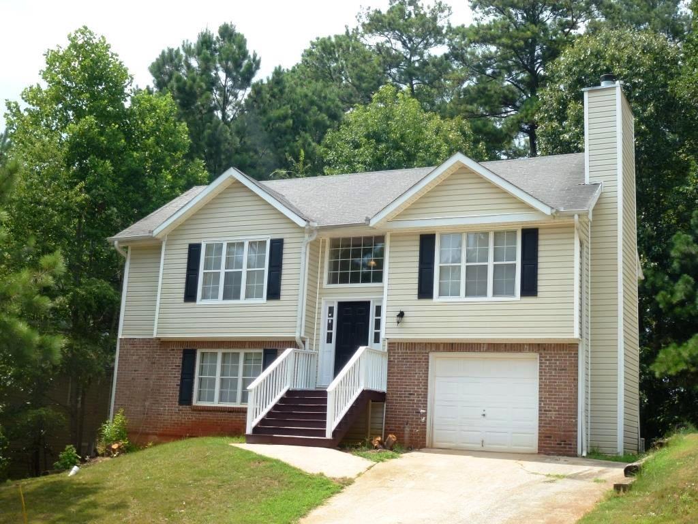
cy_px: 262
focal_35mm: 45
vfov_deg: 32.2
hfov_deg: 42.1
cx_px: 349
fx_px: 907
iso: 100
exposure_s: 1/400
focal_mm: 8
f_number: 4
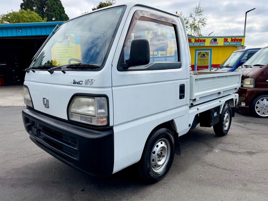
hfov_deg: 69.4
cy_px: 100
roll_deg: +1.9
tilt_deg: -9.6
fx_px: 194
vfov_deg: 54.9
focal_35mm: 25
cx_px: 134
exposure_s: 1/3953
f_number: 1.78
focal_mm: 6.76
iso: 100
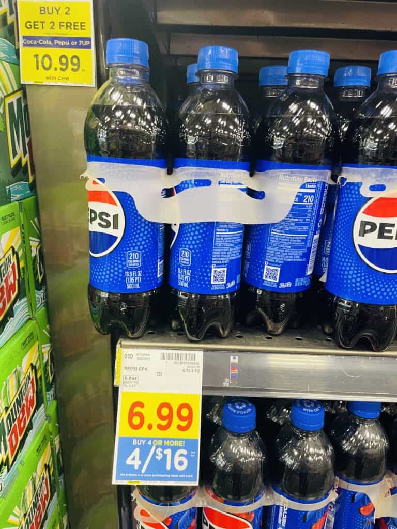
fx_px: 398
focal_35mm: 26
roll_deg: -3.0
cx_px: 198
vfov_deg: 67.3
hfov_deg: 53.1
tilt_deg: -16.3
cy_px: 264
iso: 200
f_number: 1.6
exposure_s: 1/57
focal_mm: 4.2
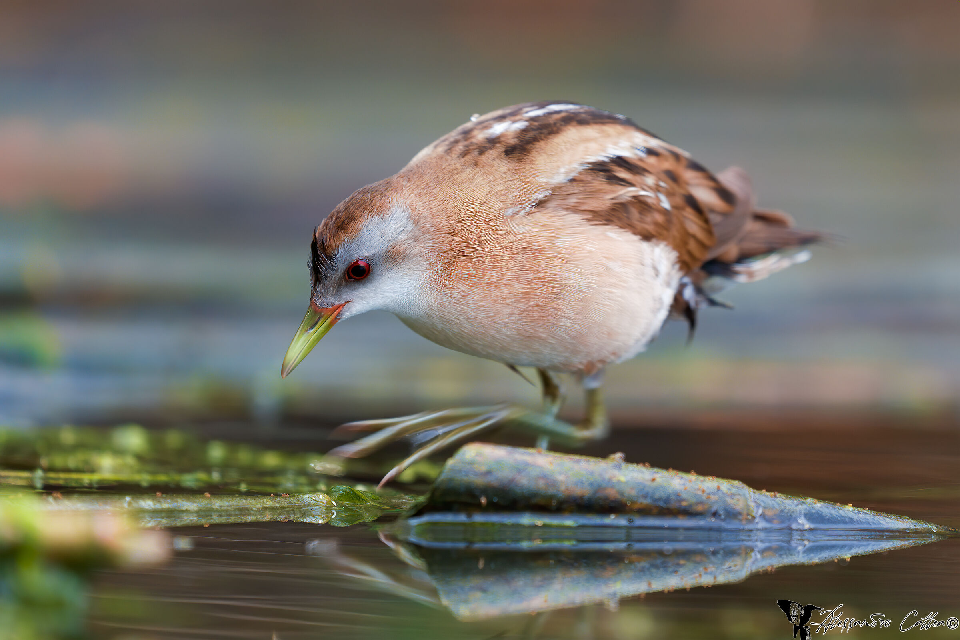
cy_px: 320
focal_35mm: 400
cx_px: 480
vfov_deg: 3.4
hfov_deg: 5.2
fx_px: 10666
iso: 1600
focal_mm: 400
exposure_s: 1/125
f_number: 5.6
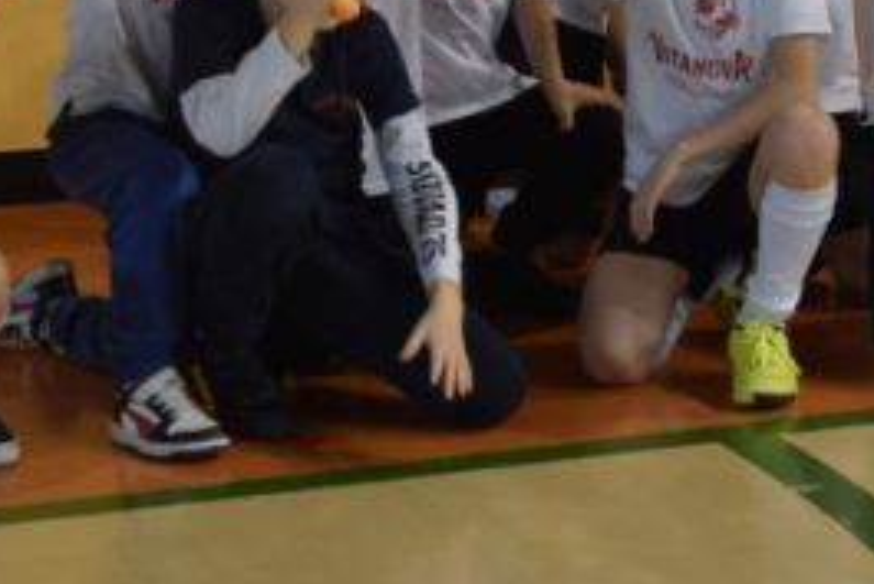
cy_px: -115
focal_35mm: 145
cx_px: 772
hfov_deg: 14.0
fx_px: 3522
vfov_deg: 9.4
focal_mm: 32
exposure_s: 1/160
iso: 320
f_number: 3.5
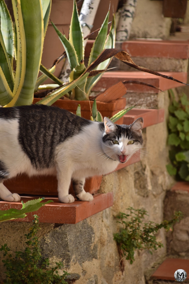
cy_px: 142
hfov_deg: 4.7
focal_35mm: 292
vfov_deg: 7.0
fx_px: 2303
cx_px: 94
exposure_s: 1/500
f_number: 6.3
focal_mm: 195
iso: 280
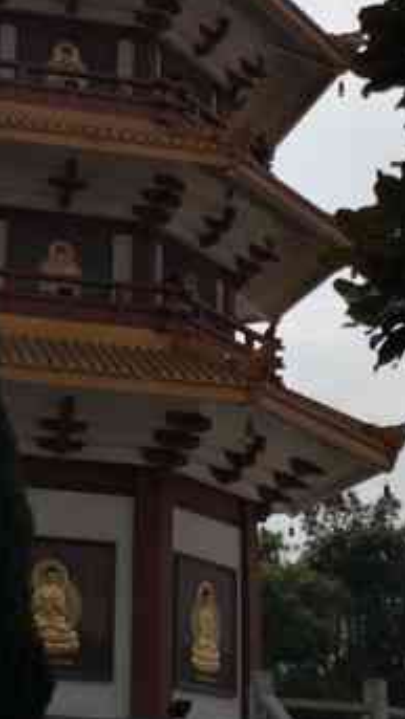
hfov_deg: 15.0
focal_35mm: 80
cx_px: 78
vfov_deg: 26.3
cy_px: 217
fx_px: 1527
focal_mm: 3.95
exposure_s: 1/10000
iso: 50
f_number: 1.6
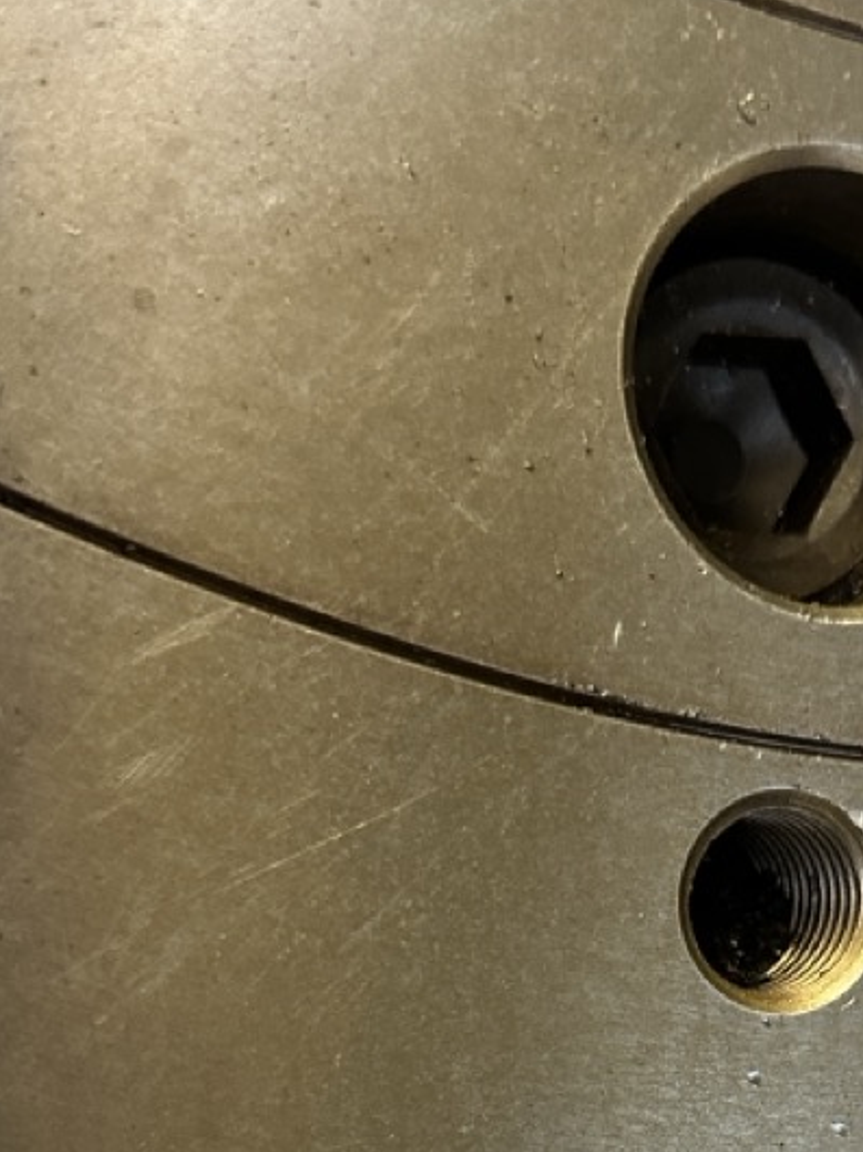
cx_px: 728
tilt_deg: -12.2
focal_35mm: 58
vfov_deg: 30.4
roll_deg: +5.2
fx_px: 1930
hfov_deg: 24.7
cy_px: 1206
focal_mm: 6.86
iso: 400
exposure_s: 1/60
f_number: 1.78
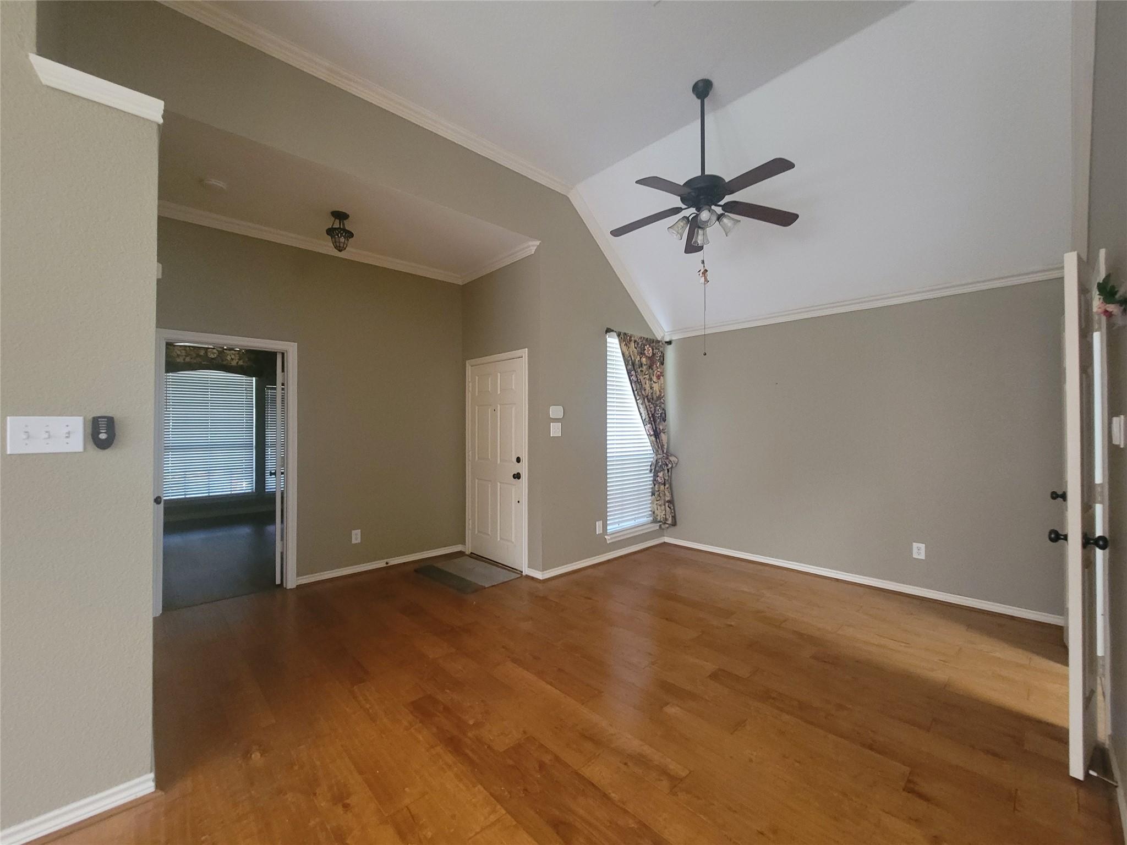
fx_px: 423
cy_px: 422
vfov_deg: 89.9
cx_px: 564
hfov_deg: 106.2
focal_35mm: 13
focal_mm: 2.2
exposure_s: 1/24
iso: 800
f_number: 2.2
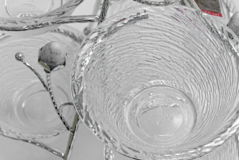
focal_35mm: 109
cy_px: 80
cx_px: 159
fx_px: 724
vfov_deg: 12.6
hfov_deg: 18.7
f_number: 13
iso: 3200
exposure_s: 1/100
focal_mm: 70
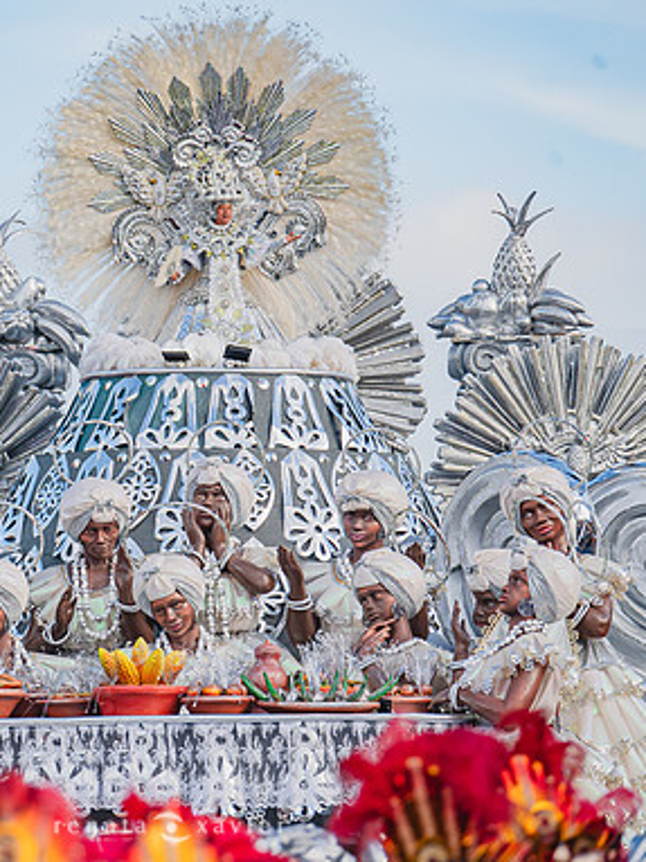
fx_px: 6349
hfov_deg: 5.8
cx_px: 167
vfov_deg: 7.8
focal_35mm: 255
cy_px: 432
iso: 400
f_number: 5.6
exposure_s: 1/1600
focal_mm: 175
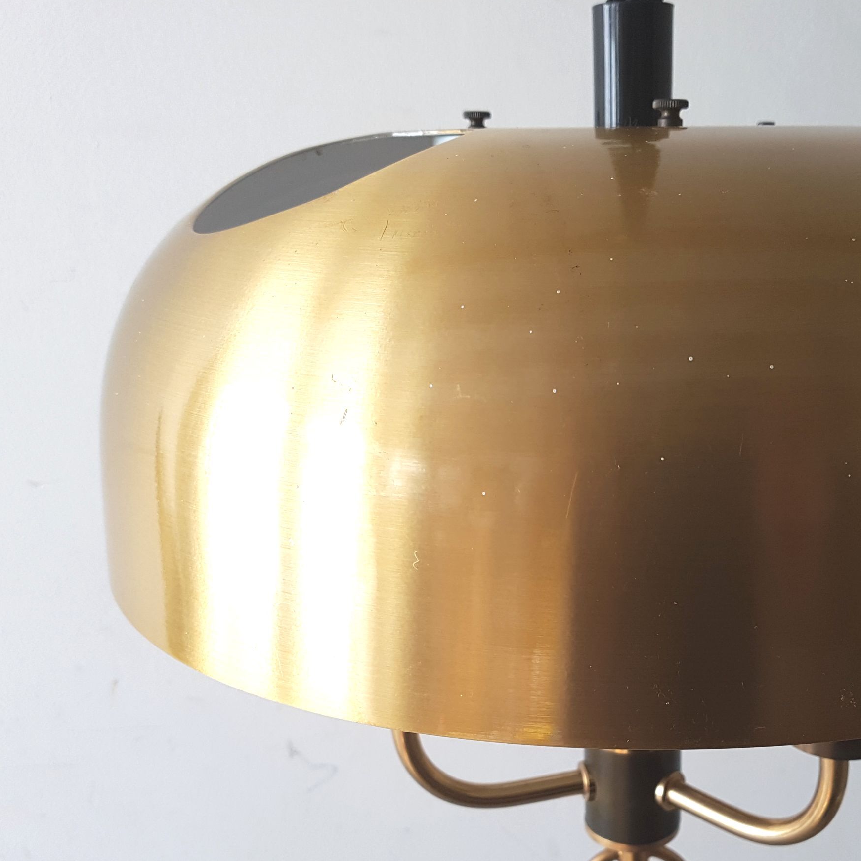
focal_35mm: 38
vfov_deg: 43.6
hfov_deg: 43.2
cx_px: 584
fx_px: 1069
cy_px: 528
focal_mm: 4.2
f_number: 1.7
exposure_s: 1/100
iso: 80
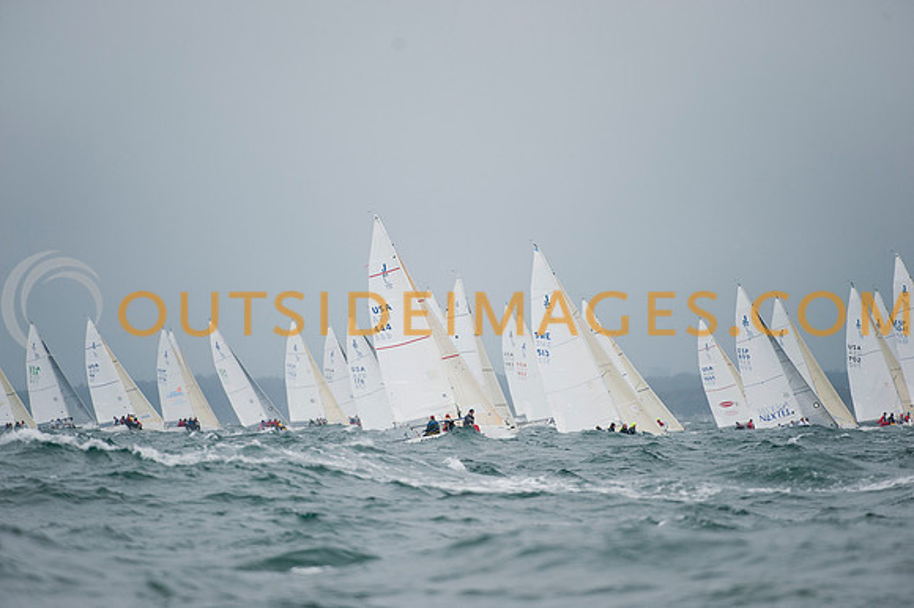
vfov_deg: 3.4
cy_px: 304
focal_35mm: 400
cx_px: 457
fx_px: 10149
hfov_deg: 5.2
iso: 500
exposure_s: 1/2000
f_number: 4
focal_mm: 400
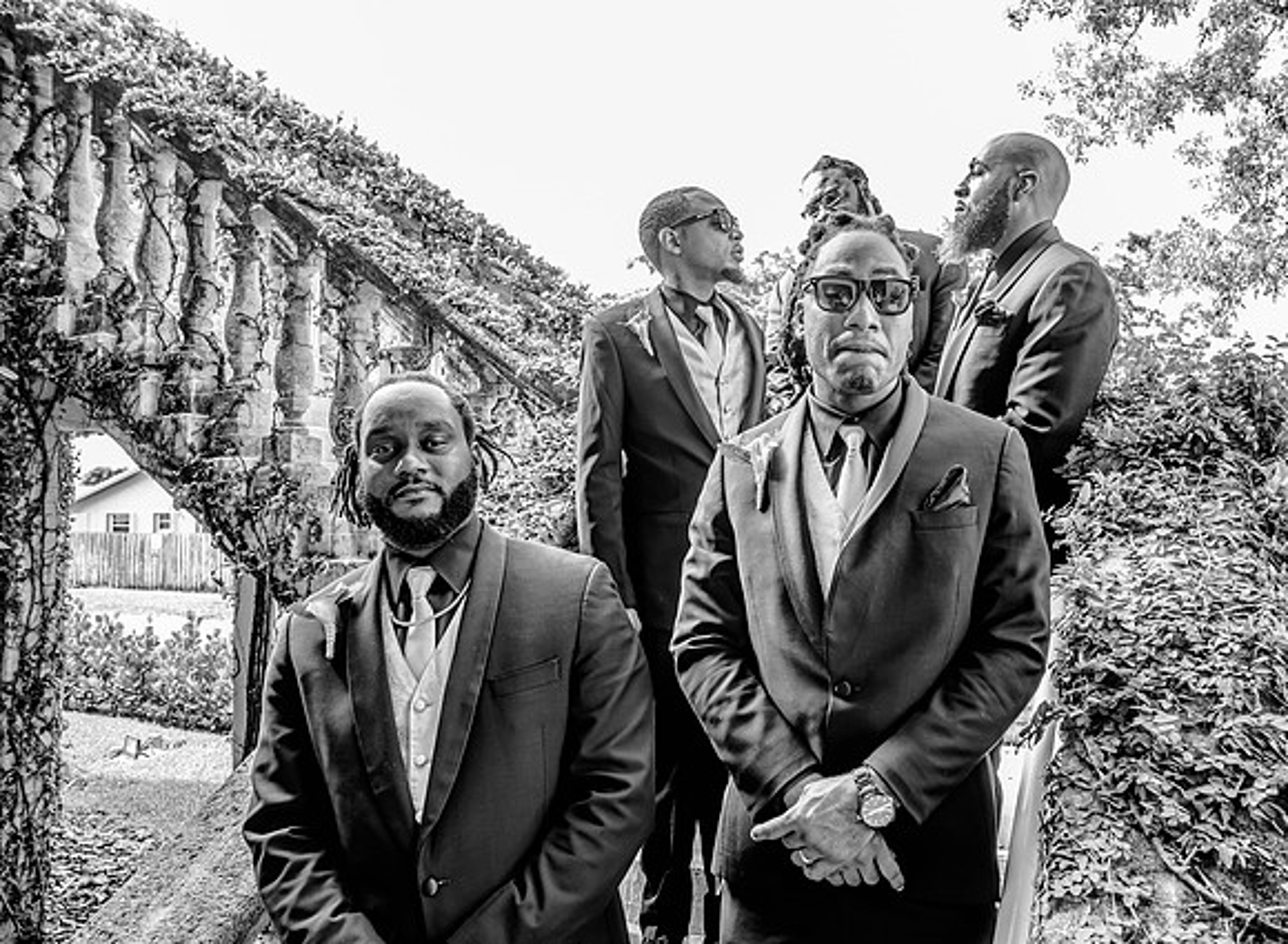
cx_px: 708
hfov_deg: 68.4
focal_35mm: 26
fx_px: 944
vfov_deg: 53.1
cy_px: 472
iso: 400
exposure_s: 1/25
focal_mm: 24
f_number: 8
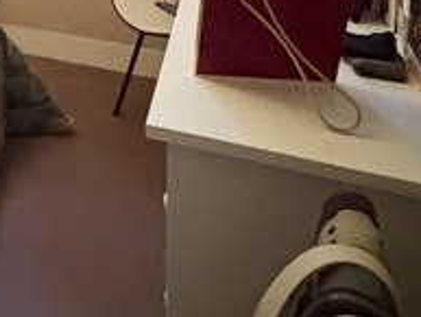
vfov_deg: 20.8
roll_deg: +1.6
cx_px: -133
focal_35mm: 58
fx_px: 706
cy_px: -179
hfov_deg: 27.5
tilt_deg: -6.3
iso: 1000
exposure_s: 1/33
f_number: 2.2
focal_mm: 2.22
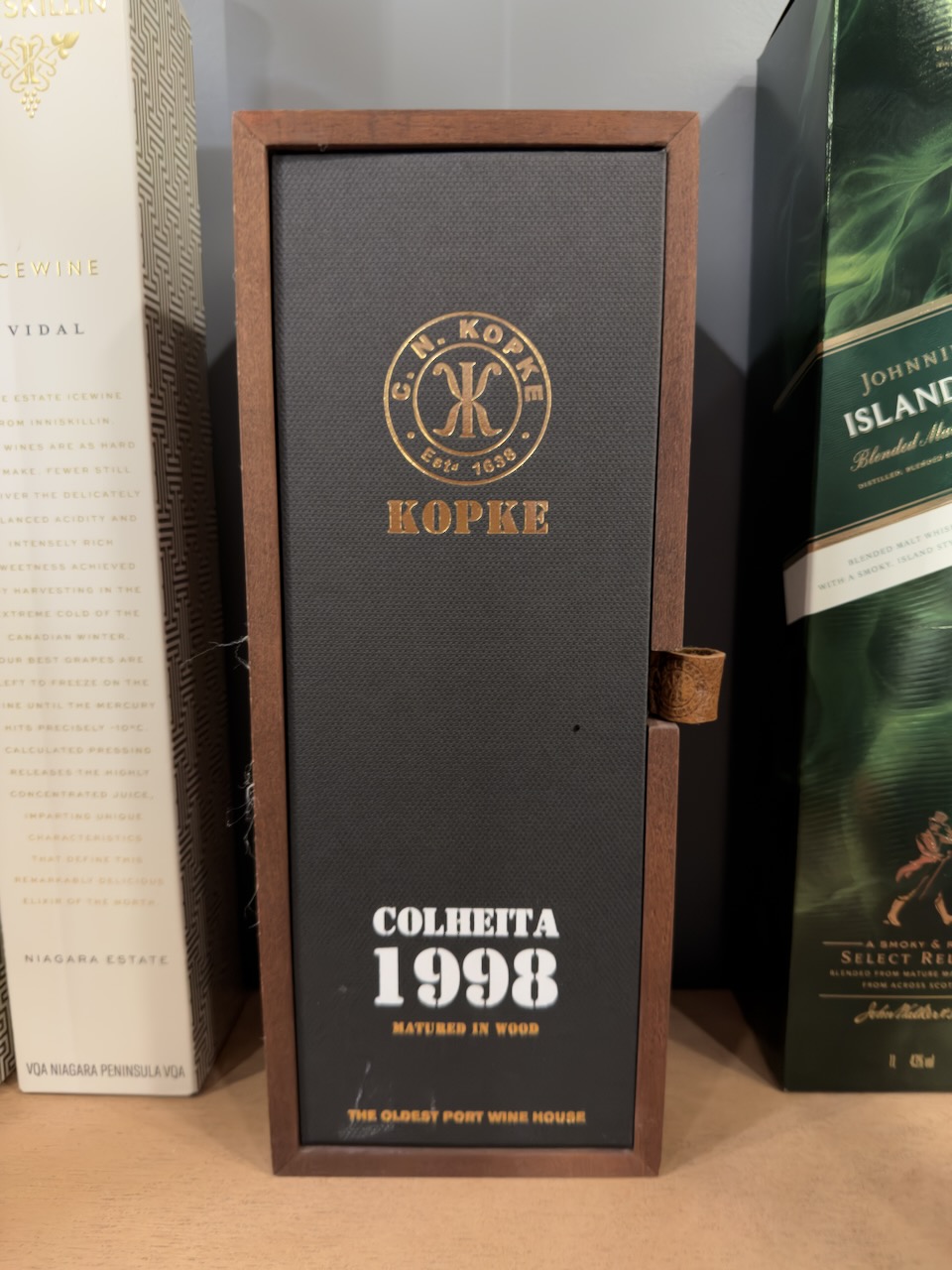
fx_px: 880
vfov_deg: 71.6
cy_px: 635
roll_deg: -0.1
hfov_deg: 56.8
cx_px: 476
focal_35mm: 24
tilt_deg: -9.4
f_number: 1.78
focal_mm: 6.76
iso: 640
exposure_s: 1/20
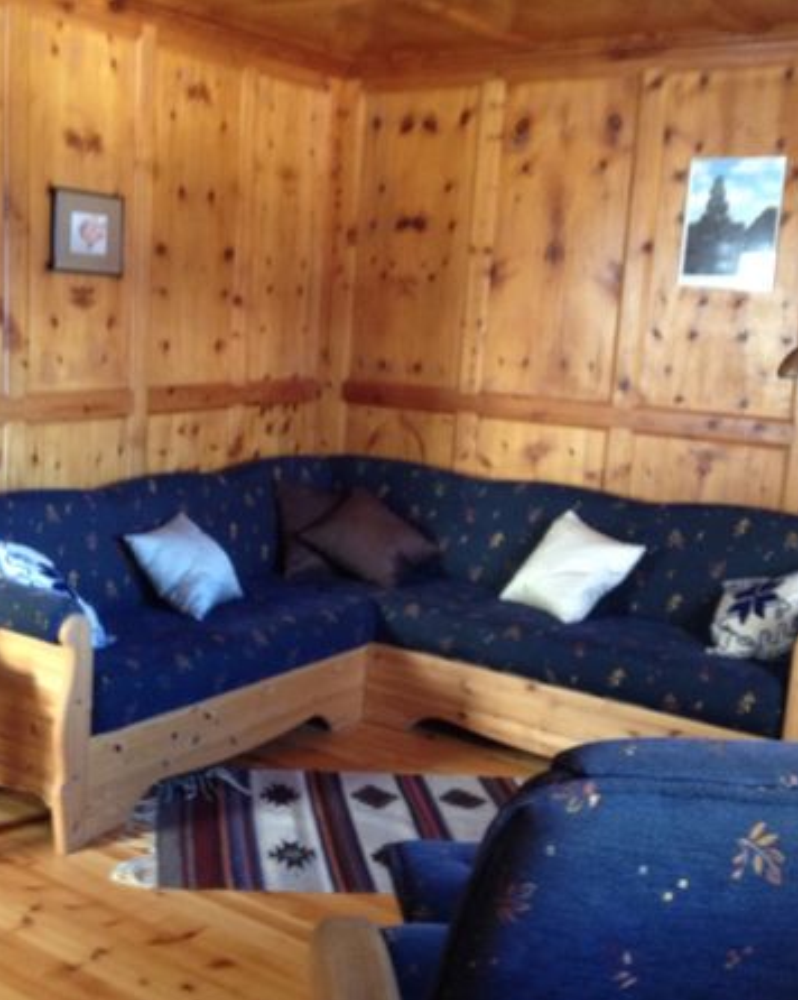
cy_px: 500
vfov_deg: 40.4
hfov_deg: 32.4
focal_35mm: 46
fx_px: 1360
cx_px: 251
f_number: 2.4
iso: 160
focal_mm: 4.28
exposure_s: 1/20
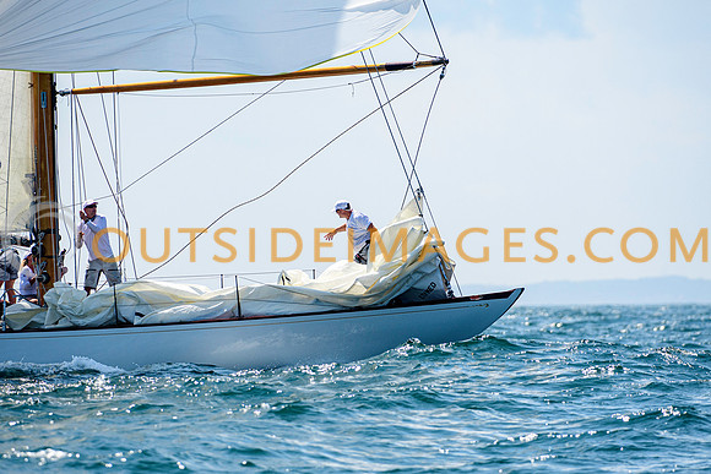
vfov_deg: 3.0
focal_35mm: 462
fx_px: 9127
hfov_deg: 4.5
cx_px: 356
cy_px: 237
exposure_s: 1/4000
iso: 400
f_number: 5
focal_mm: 300
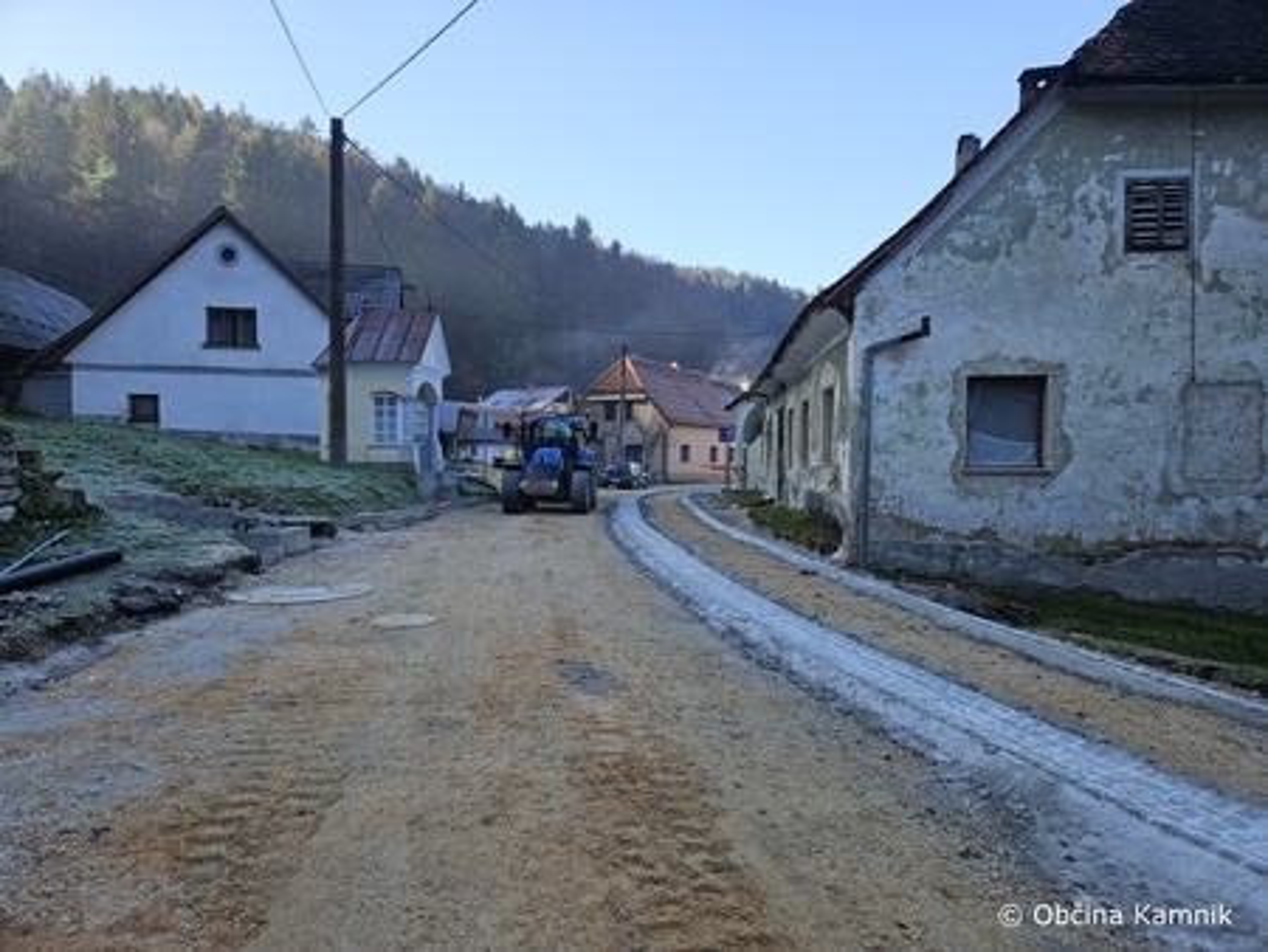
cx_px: 634
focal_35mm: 23
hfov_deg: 73.9
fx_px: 843
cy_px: 476
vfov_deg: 58.9
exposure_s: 1/414
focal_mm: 5.4
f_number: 1.8
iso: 25
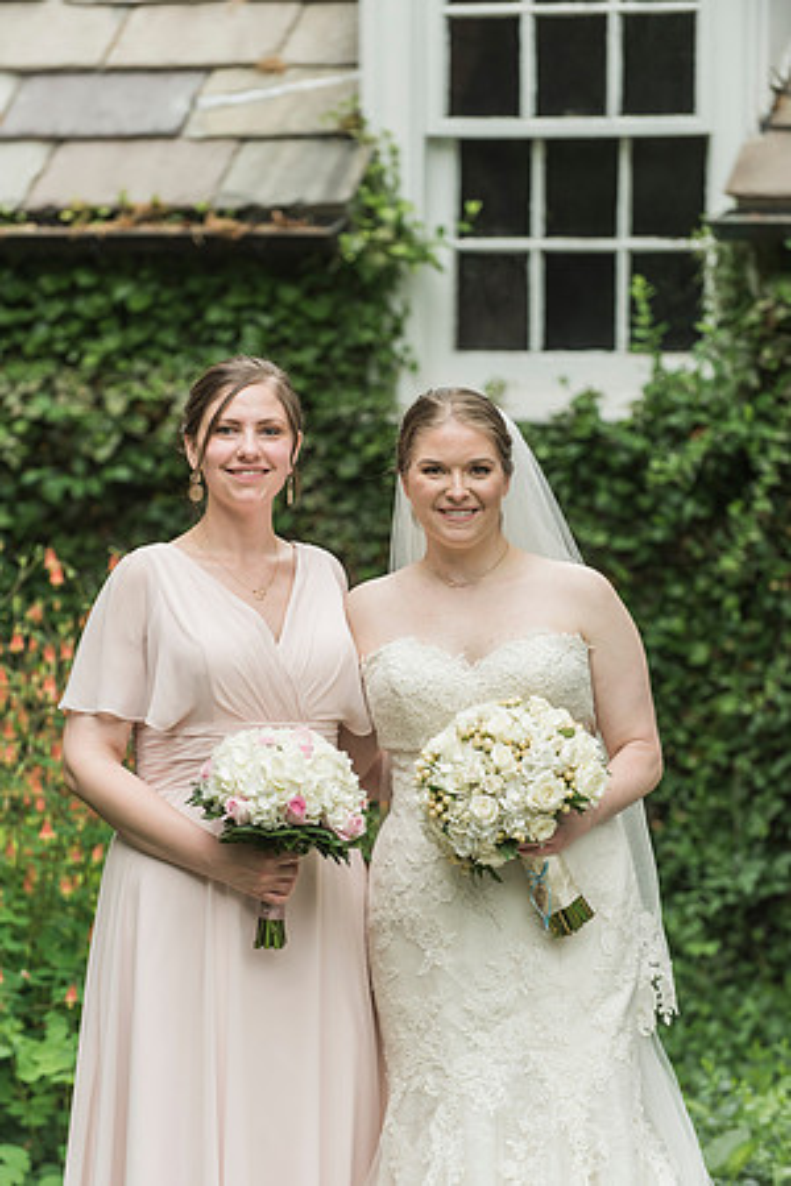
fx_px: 5602
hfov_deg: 8.1
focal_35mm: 170
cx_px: 396
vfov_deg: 12.1
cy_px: 593
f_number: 4
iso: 500
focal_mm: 170
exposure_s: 1/500
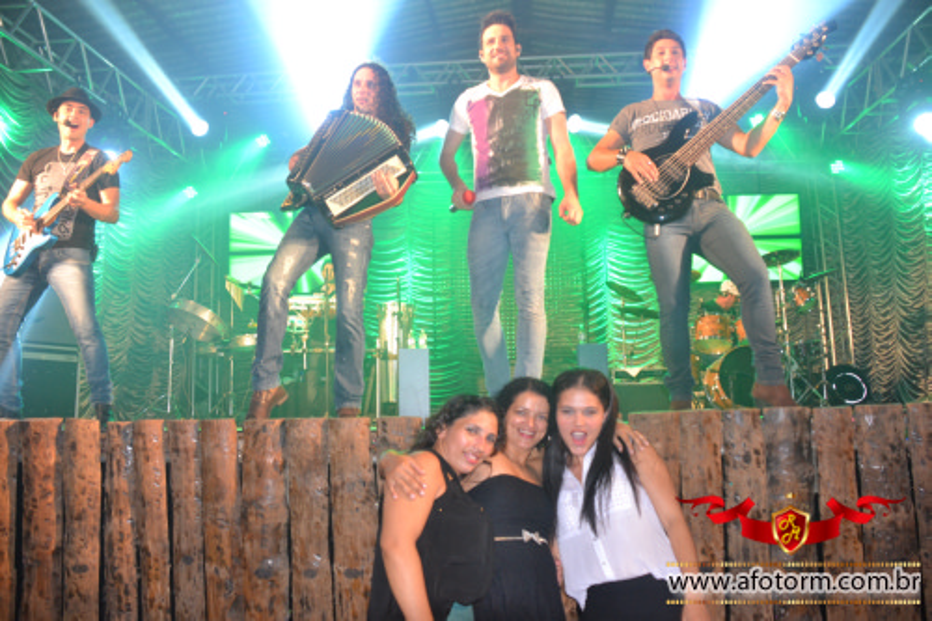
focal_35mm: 30
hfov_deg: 61.9
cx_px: 466
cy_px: 310
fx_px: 776
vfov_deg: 43.6
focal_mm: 20
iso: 1000
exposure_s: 1/60
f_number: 3.5
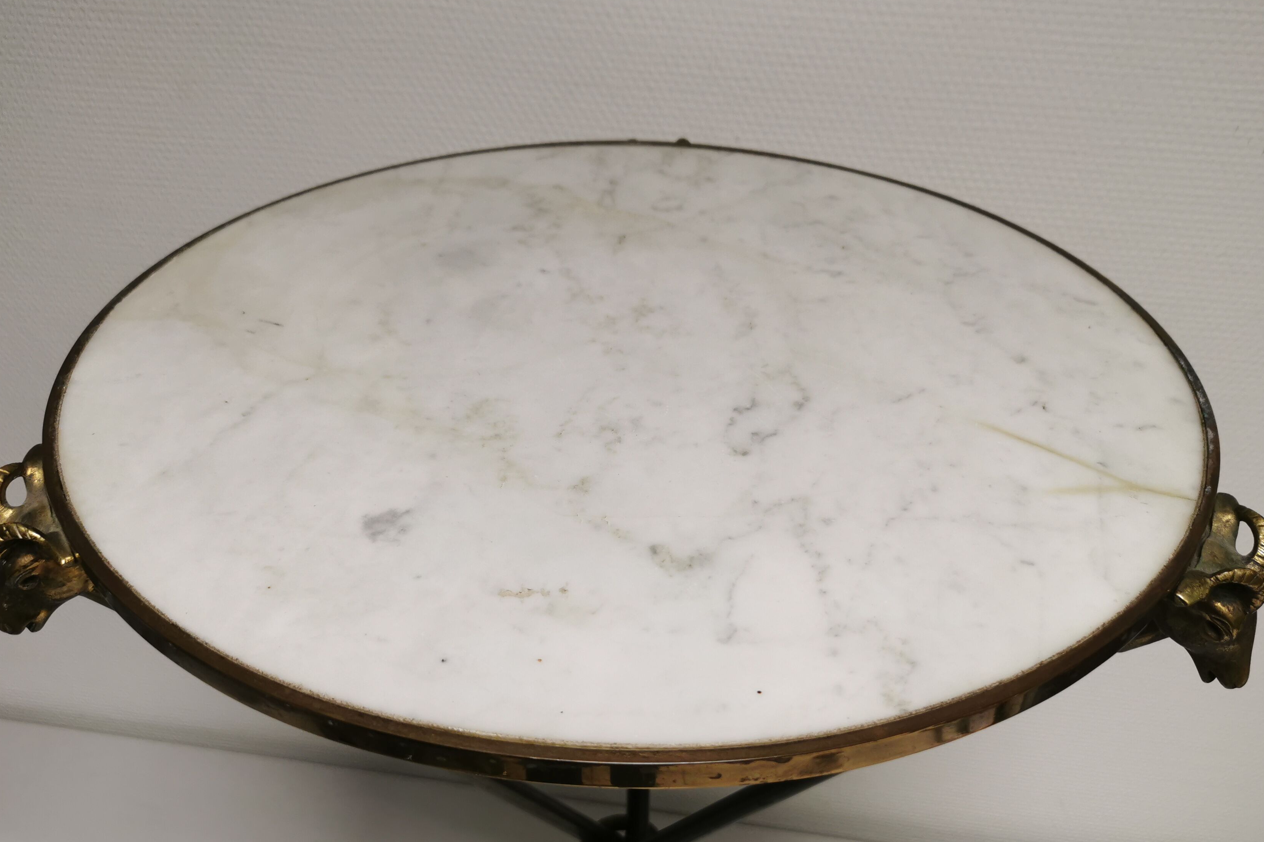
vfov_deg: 42.2
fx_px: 1088
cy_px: 487
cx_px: 626
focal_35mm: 31
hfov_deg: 60.3
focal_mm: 5.58
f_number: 1.8
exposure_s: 1/100
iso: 125
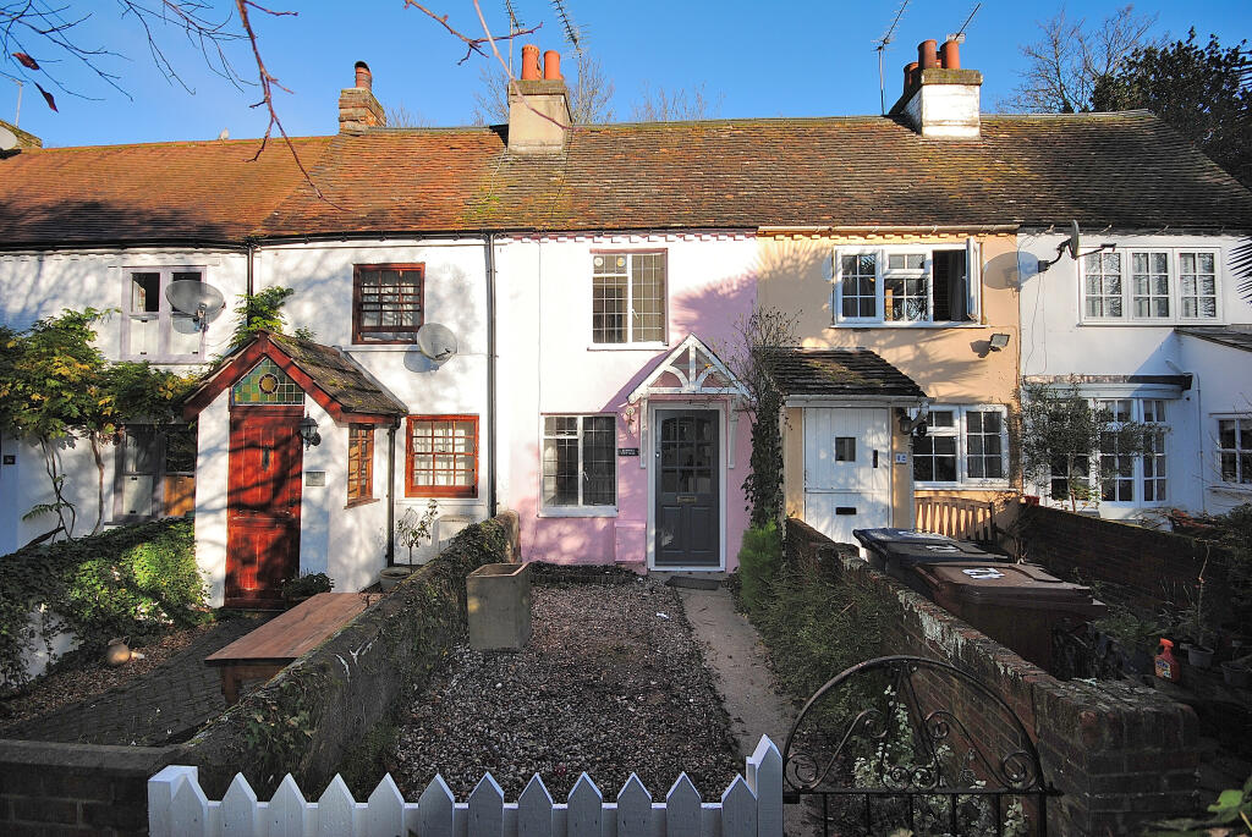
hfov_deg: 61.9
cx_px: 626
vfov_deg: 43.7
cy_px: 418
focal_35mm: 30
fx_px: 1044
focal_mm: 20
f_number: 10
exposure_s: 1/200
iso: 100
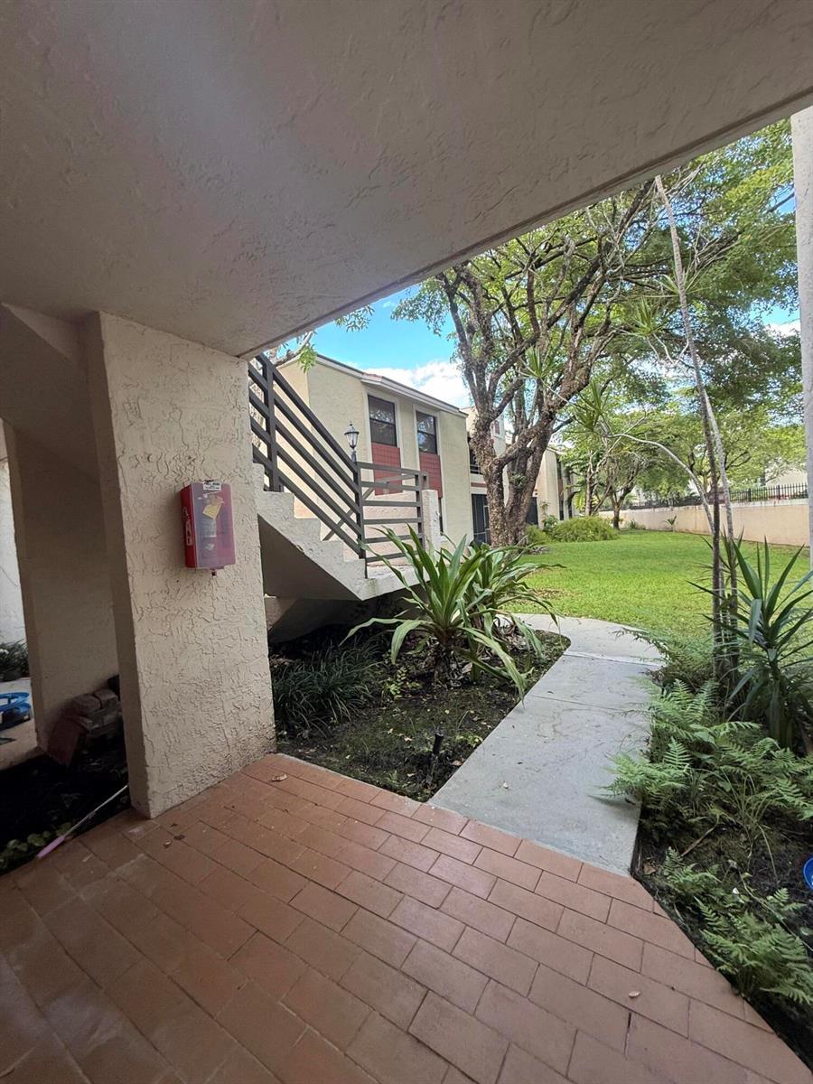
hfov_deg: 85.7
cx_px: 406
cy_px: 542
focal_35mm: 14
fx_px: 438
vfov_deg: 102.1
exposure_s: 1/99
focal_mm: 2.22
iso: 125
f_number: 2.2
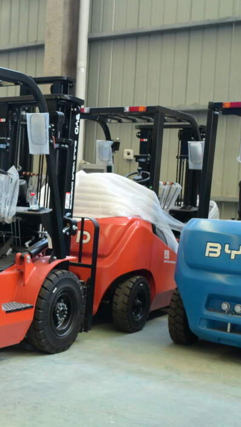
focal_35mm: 57
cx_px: -46
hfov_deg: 19.9
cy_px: 213
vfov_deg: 36.6
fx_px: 647
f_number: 4
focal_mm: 24
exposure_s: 1/250
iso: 3200
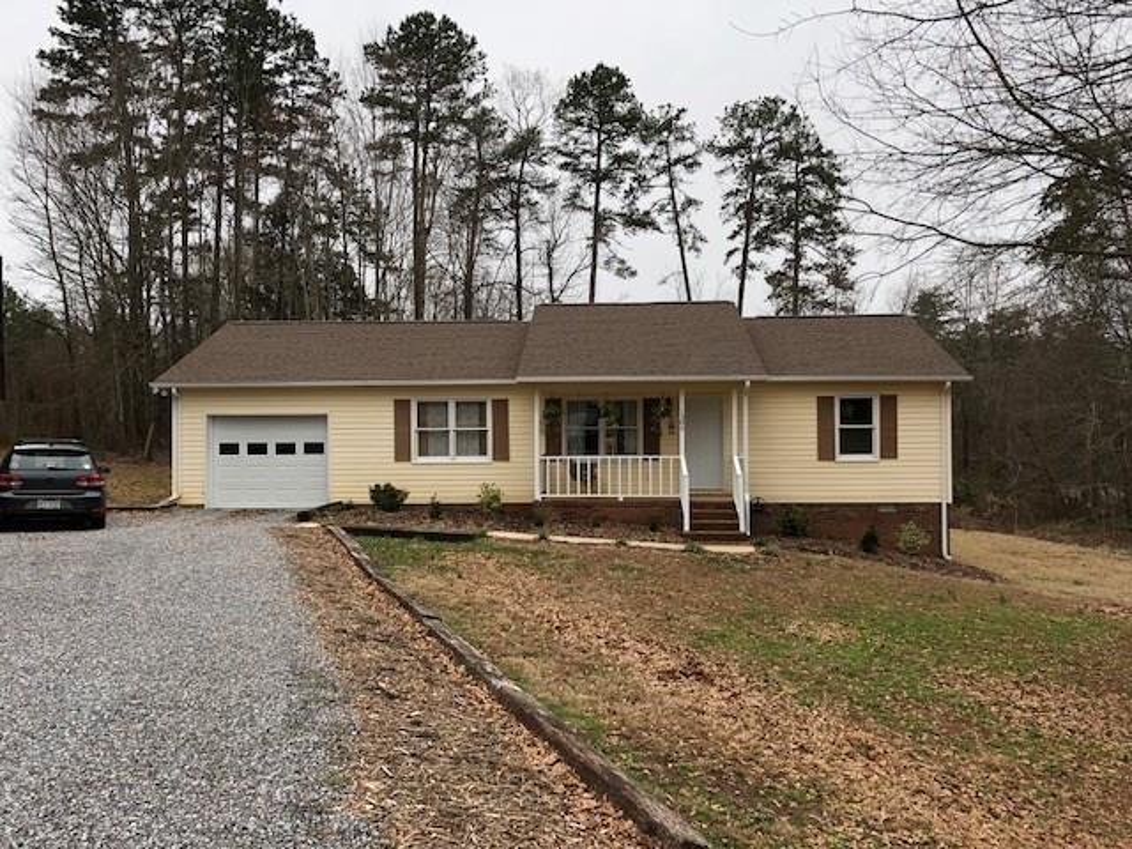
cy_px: 424
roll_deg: +0.2
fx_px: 916
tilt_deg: -0.1
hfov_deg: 63.4
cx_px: 566
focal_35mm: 28
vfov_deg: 49.7
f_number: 1.8
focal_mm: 4
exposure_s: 1/178
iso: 20
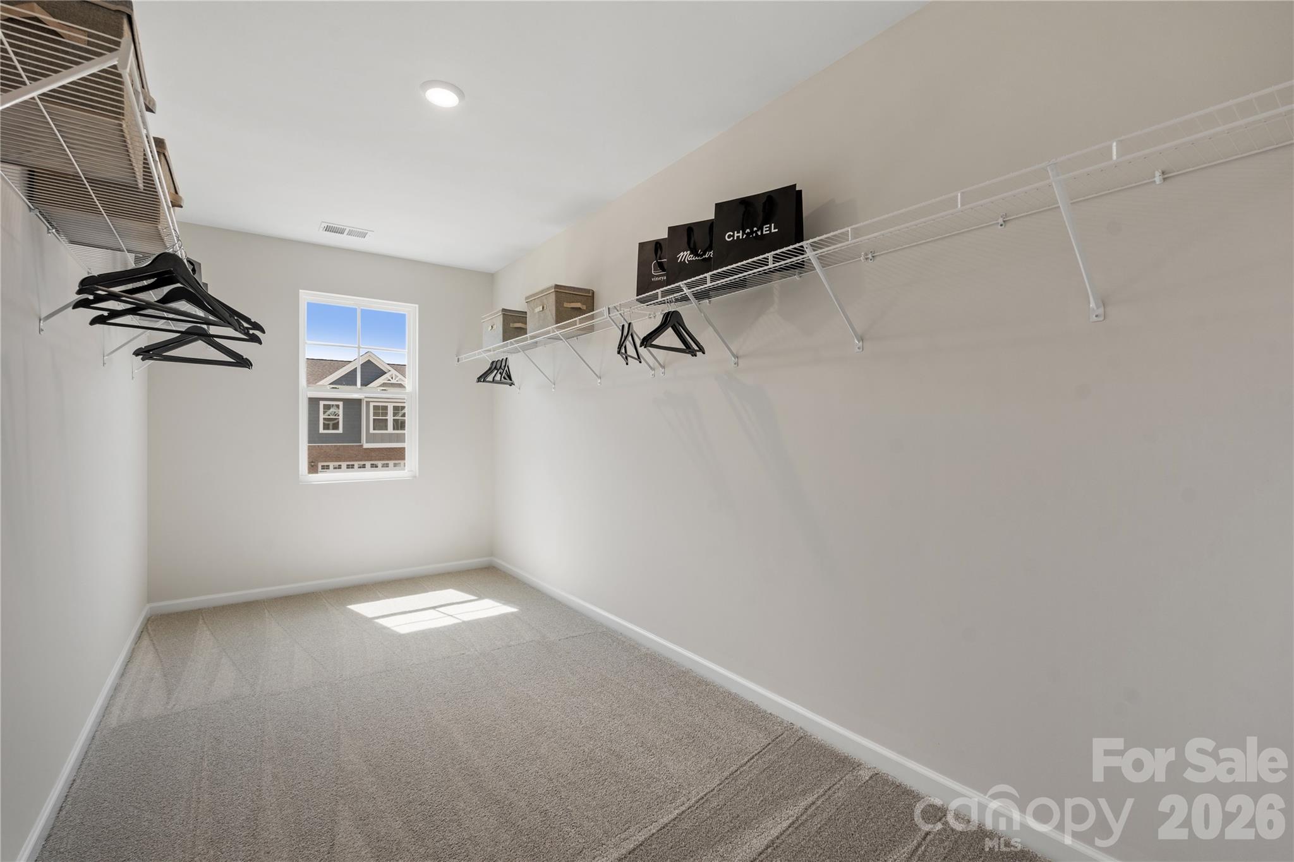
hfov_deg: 96.7
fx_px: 575
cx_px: 647
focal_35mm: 16
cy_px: 431
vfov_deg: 73.7
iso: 250
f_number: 7.1
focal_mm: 16
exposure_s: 1/4
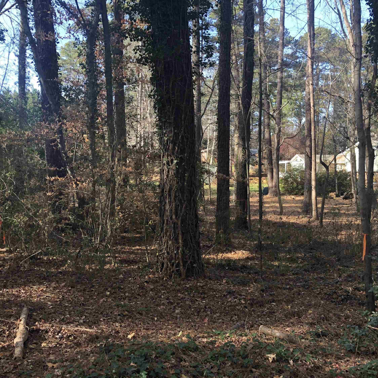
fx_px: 432
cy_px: 188
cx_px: 196
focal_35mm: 35
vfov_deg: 47.2
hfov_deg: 47.2
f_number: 1.8
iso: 32
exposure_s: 1/122
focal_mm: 3.99
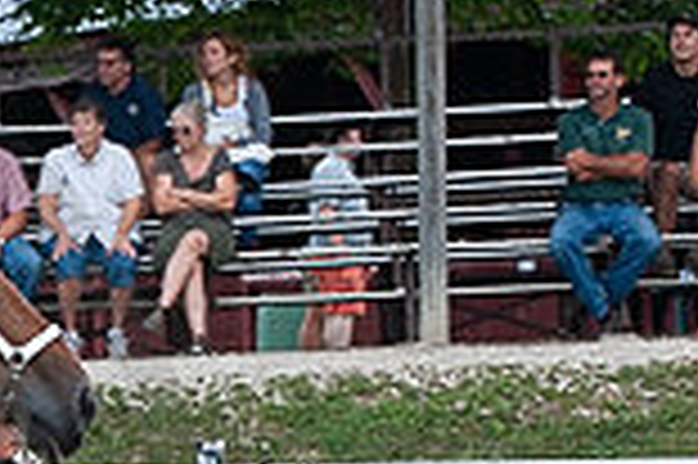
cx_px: -383
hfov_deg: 5.3
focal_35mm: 389
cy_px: 543
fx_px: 7534
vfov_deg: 3.5
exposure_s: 1/1250
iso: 1400
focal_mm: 120
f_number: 5.6
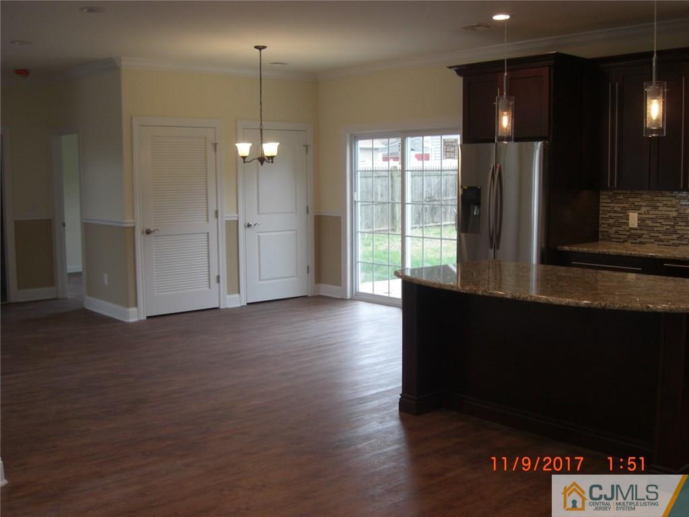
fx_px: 756
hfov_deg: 49.0
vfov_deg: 37.7
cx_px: 344
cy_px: 258
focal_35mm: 38
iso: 100
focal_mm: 7.9
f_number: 2.8
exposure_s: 1/40
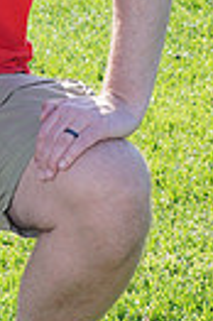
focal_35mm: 382
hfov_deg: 3.6
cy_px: -154
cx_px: -158
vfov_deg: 5.4
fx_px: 3399
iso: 200
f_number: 9
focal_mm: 86
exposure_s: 1/200
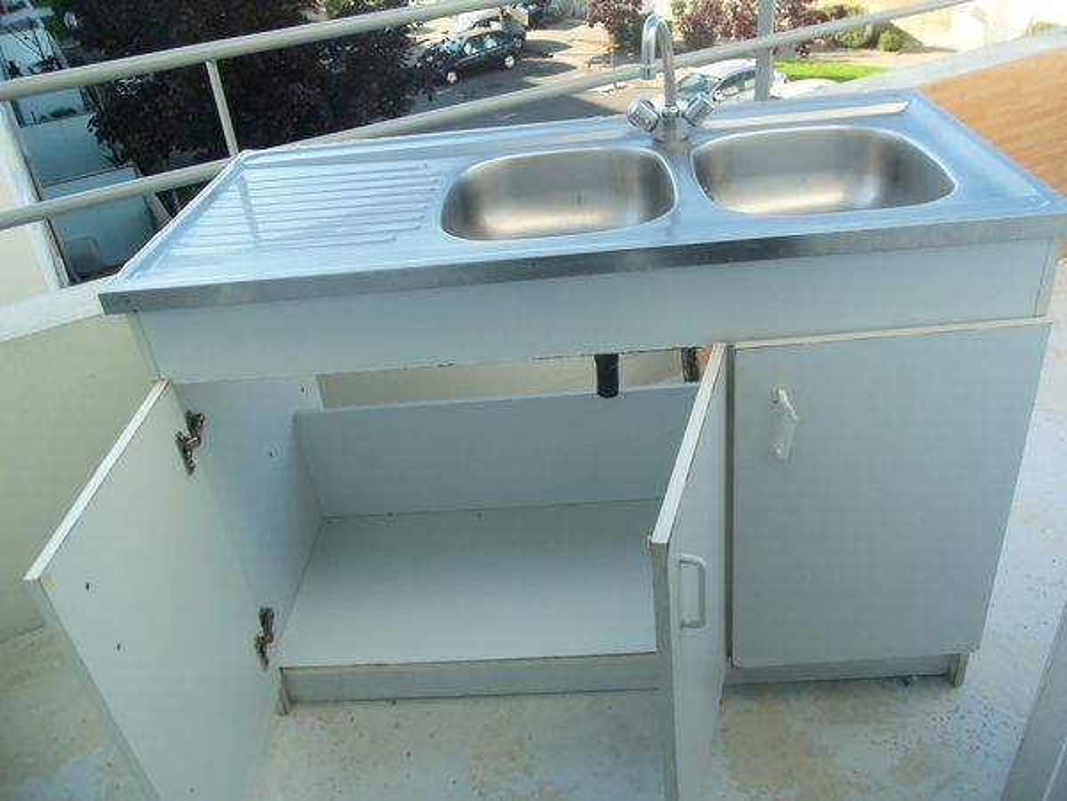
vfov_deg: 48.2
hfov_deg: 61.7
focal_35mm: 29
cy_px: 400
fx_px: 894
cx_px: 534
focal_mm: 5.2
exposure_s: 1/250
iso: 80
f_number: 3.4
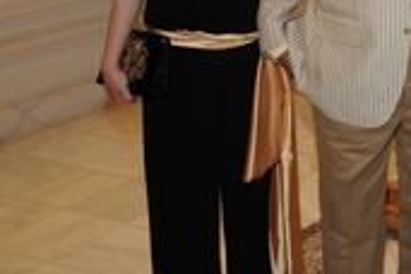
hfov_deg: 21.3
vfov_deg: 15.7
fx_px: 959
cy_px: -49
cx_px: 572
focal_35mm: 84
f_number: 5
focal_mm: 30
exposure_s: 1/60
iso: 200
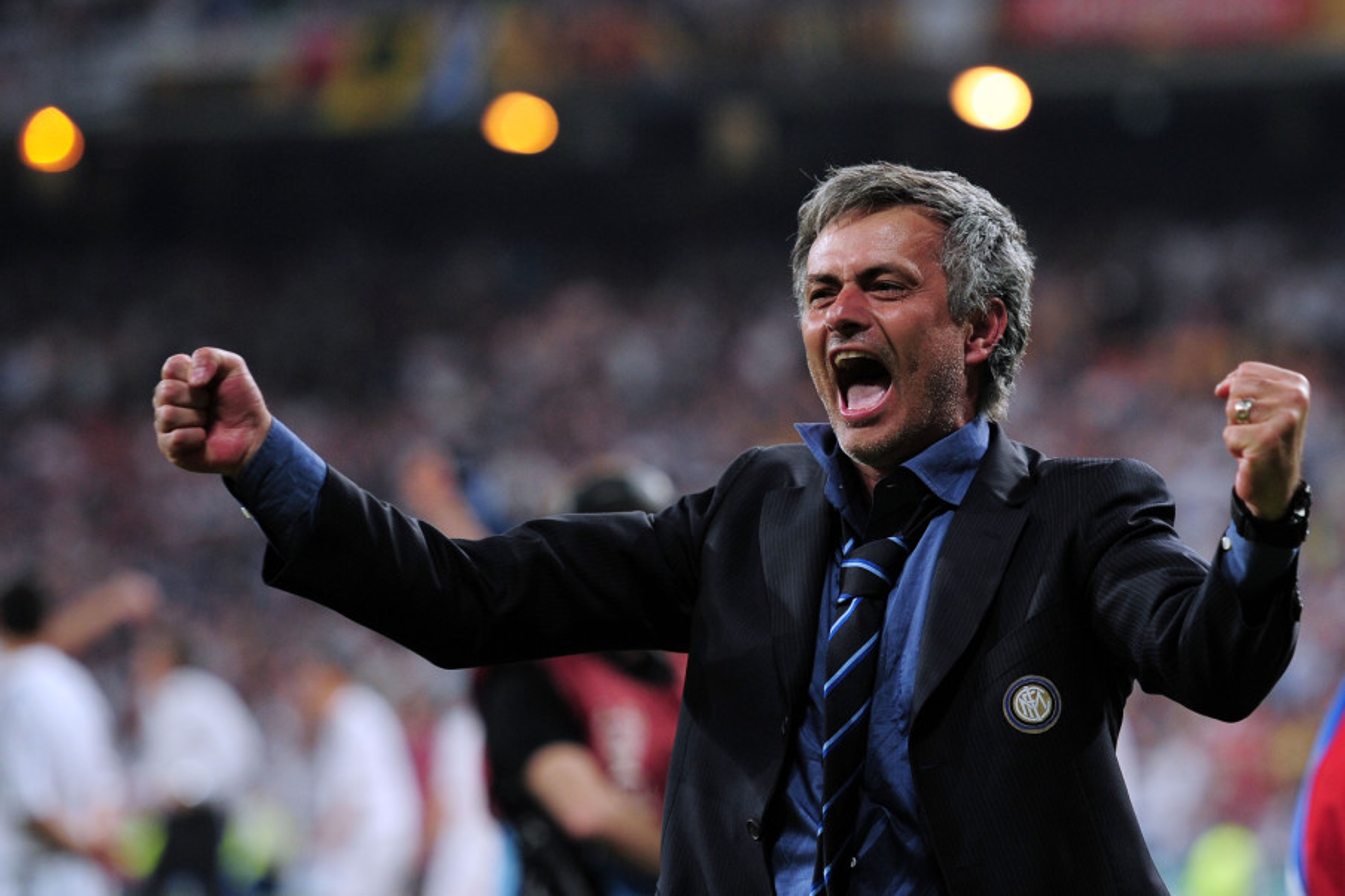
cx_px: 672
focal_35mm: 170
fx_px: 6349
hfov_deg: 12.1
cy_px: 448
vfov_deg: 8.1
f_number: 2.8
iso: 1250
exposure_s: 1/800
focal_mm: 170
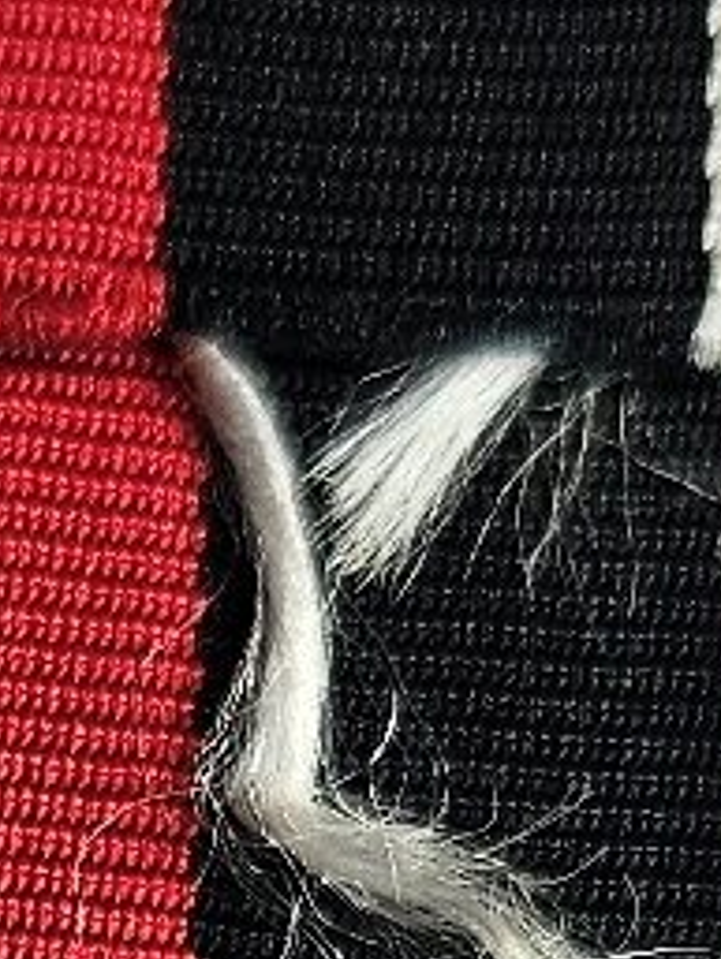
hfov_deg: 8.2
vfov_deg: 10.6
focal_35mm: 179
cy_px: 1552
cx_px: -187
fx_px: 4967
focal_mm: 6.3
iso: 100
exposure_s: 1/180
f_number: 1.7
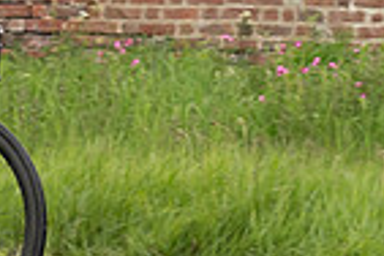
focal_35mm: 374
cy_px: -76
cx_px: -78
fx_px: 3989
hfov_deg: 5.5
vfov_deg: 3.7
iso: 1250
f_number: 4.5
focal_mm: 70
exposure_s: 1/1000
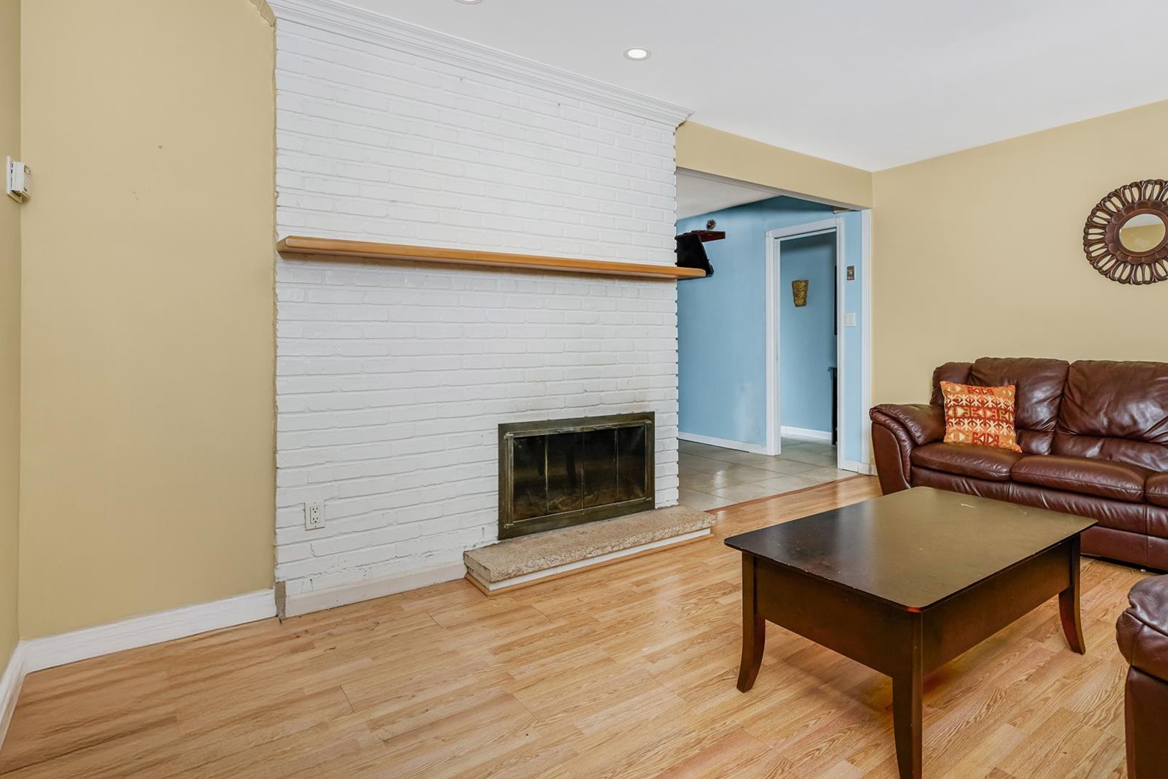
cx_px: 667
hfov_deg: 89.4
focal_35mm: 18
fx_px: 584
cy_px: 357
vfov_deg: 67.3
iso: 400
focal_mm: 14
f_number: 5.6
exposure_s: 1/200
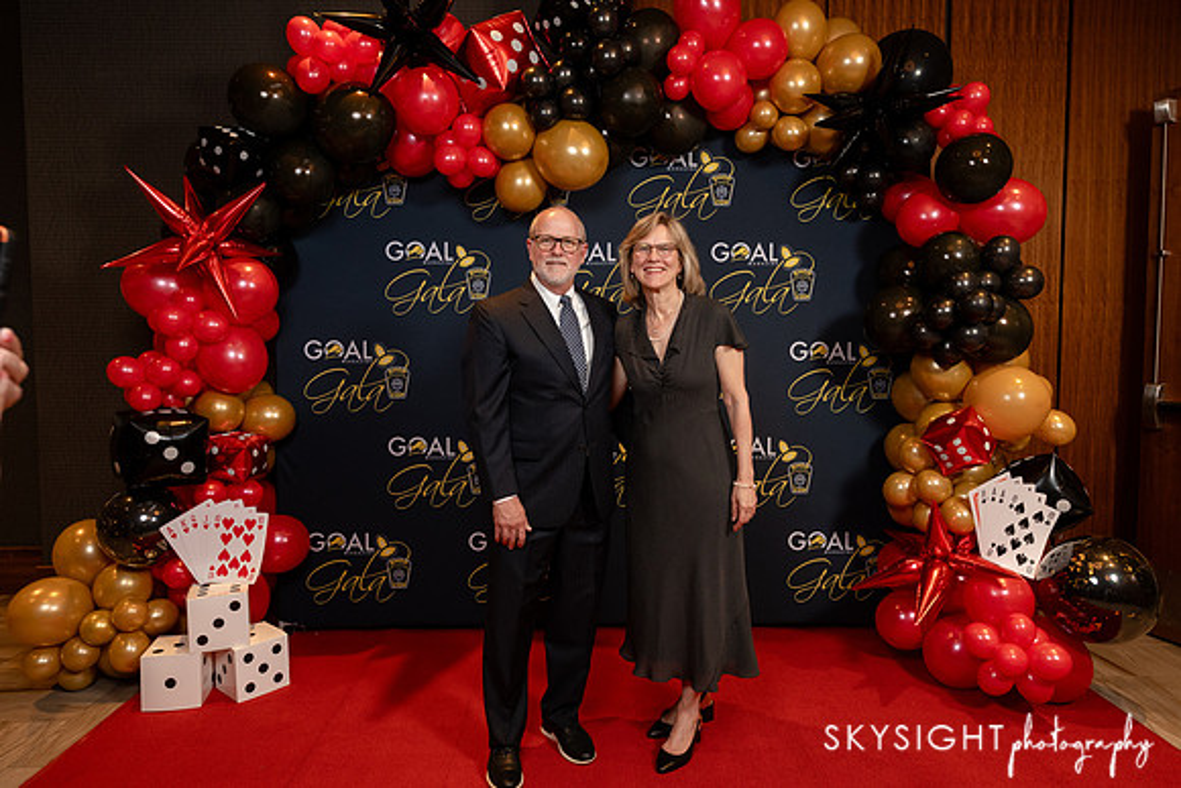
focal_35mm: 24
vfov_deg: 52.5
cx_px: 590
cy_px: 394
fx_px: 799
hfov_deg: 72.9
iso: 2500
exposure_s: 1/200
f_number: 5
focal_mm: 24
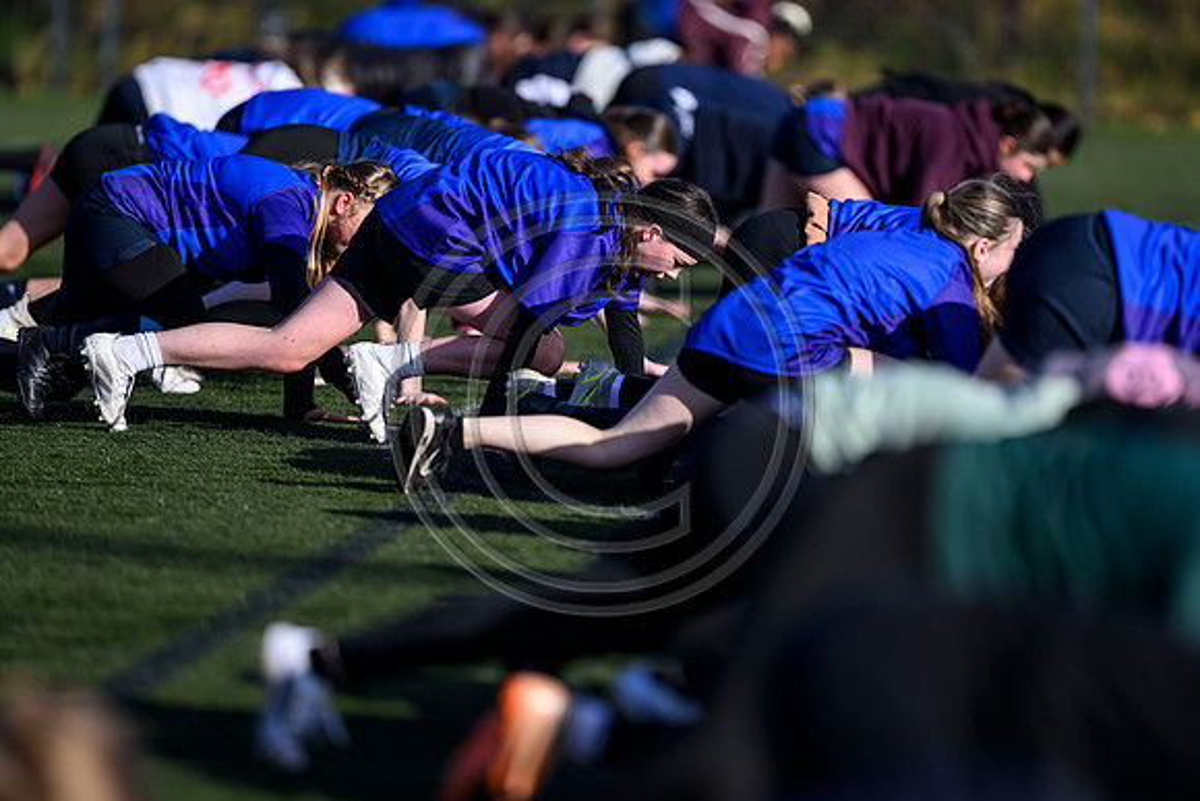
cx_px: 600
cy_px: 400
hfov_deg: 5.2
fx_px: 13336
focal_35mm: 400
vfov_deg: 3.4
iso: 500
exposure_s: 1/5000
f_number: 3.2
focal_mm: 400
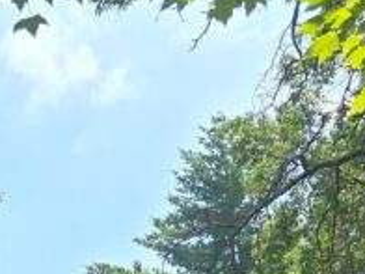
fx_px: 1318
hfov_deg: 13.6
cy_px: 665
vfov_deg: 10.2
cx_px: -351
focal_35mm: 125
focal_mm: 6.3
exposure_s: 1/489
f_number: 1.7
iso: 12
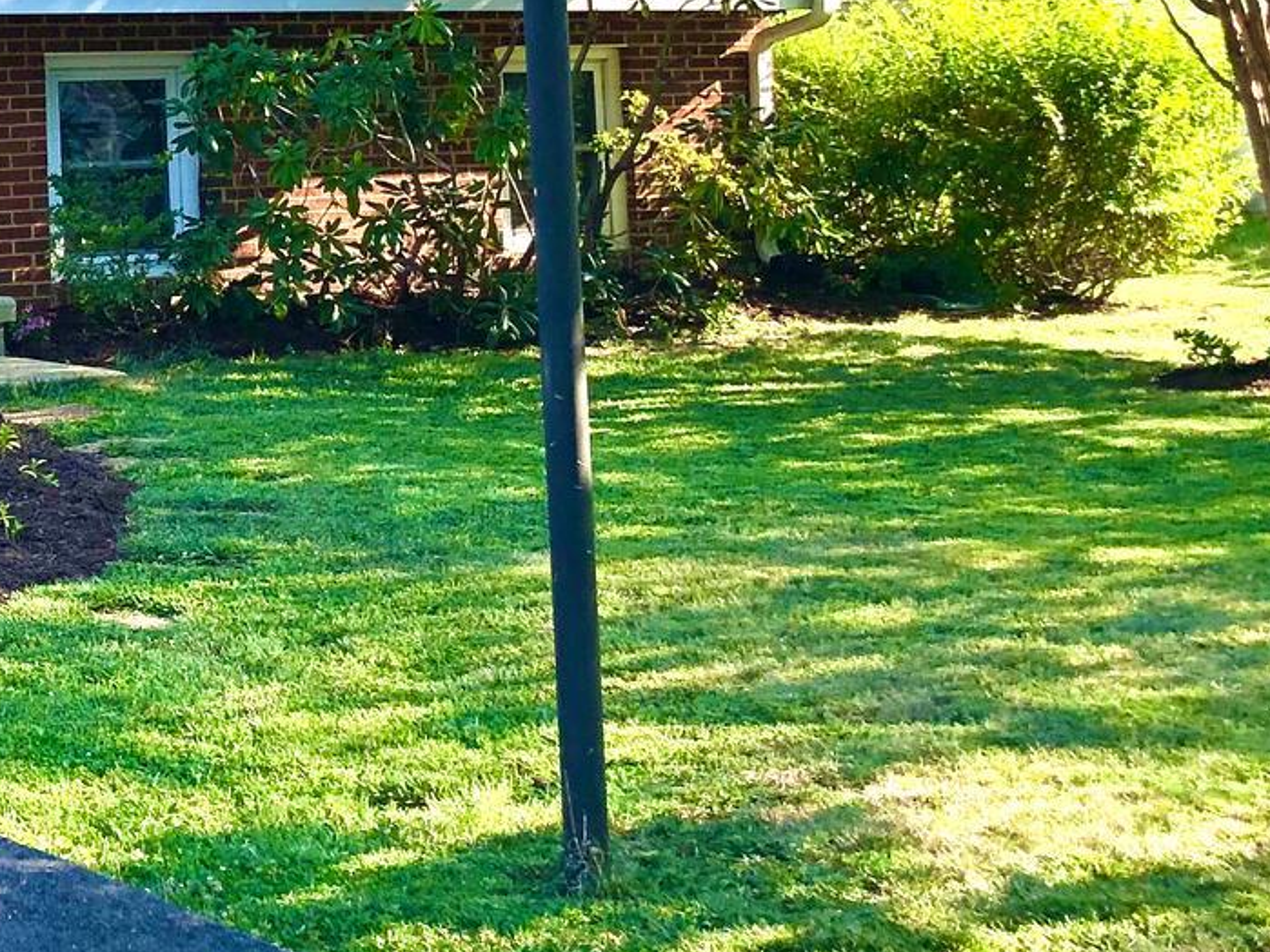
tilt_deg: +6.3
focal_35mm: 82
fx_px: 3008
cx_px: -29
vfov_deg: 17.2
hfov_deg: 22.8
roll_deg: +1.5
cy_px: -182
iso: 20
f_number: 1.8
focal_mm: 4
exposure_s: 1/706
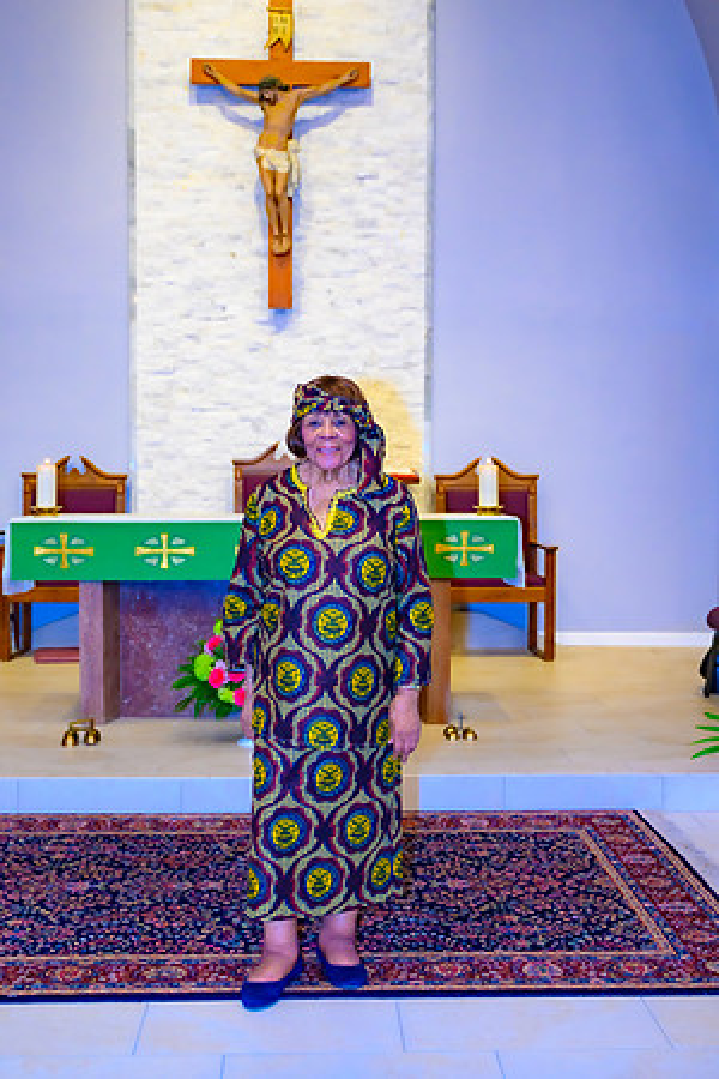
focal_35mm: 42
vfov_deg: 46.4
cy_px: 540
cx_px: 360
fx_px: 1258
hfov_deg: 31.9
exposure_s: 1/80
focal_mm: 28
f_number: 2.8
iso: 560
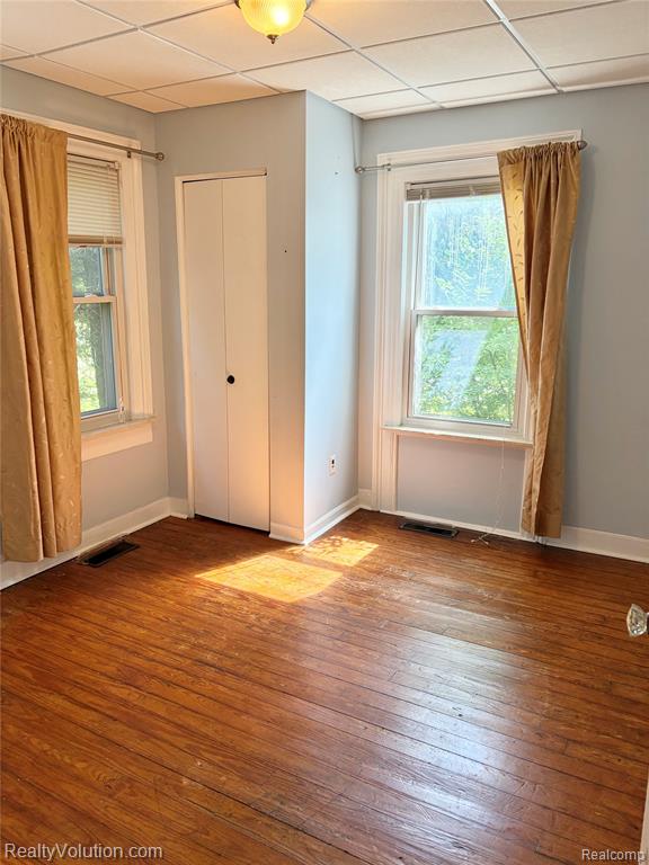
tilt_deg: -12.0
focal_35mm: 26
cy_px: 432
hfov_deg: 53.1
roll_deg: -0.3
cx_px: 324
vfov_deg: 67.3
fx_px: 650
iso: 125
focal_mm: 5.96
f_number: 1.6
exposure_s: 1/120
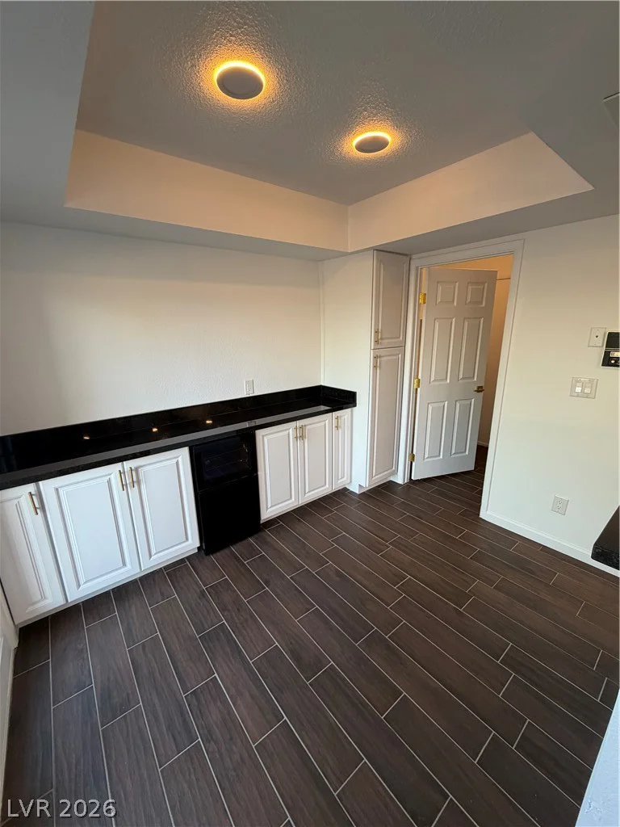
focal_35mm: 14
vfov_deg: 102.1
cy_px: 414
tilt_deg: -13.1
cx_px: 310
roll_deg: +1.6
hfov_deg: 85.7
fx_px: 334
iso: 200
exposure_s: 1/120
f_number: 2.2
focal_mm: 2.22
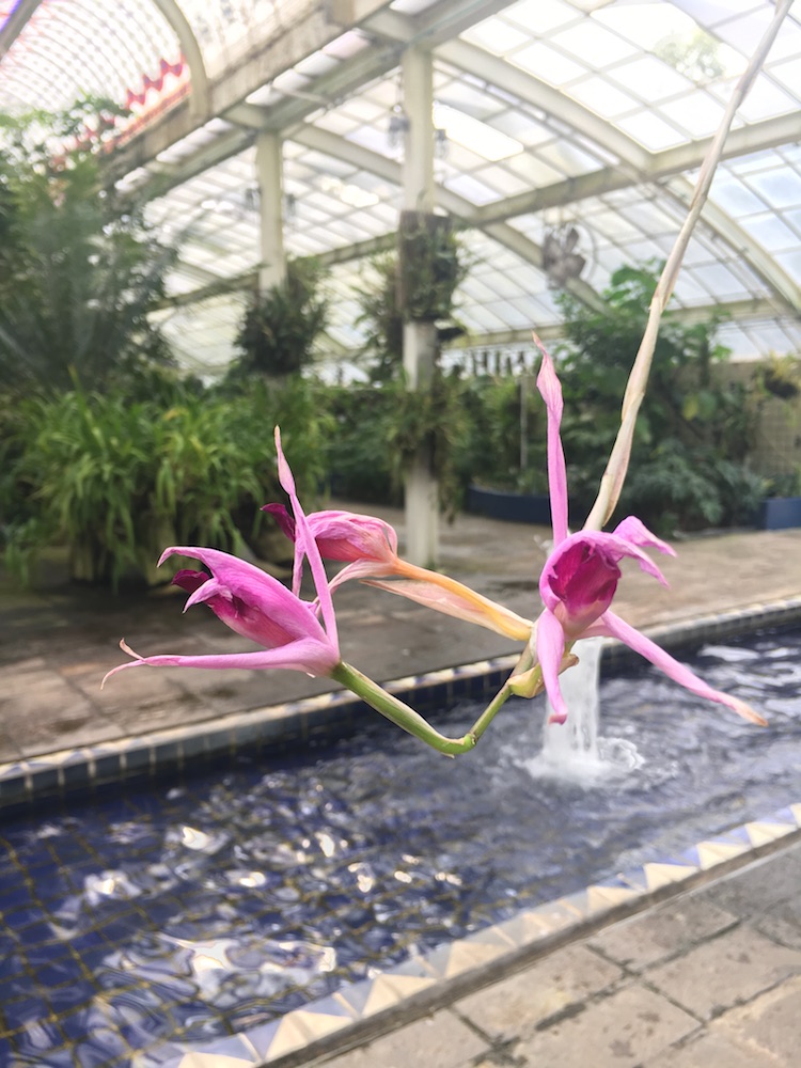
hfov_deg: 48.2
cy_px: 534
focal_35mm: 29
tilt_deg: -7.3
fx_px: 895
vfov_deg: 61.7
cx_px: 400
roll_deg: +1.7
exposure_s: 1/60
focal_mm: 4.15
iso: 25
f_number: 2.2
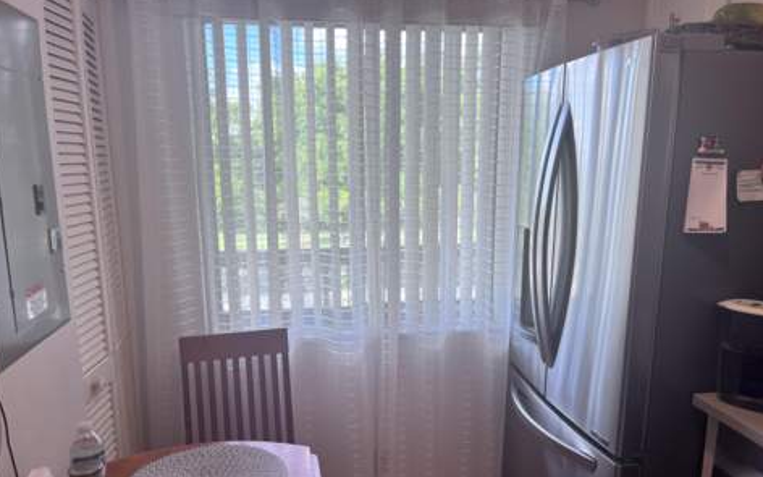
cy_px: 281
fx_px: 582
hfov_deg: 66.5
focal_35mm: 28
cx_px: 380
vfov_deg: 44.4
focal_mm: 5.1
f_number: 1.6
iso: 32
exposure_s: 1/131
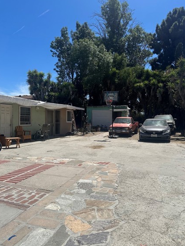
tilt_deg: +0.1
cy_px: 126
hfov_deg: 51.3
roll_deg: +0.3
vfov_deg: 65.3
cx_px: 88
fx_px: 192
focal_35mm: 27
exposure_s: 1/7576
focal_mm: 6.86
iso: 80
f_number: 1.78
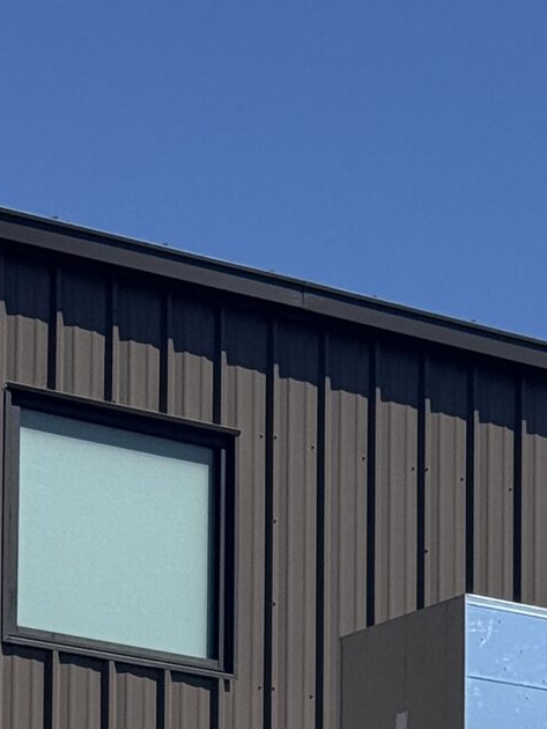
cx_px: 895
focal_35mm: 195
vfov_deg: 9.8
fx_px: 4106
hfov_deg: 7.5
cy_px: 1134
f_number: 1.78
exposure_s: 1/5848
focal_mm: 6.76
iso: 64
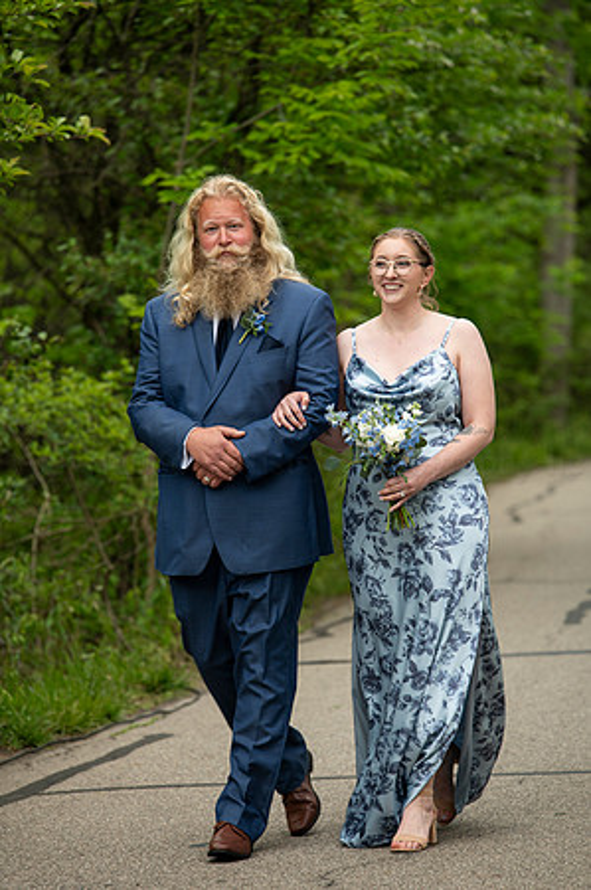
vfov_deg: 10.3
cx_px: 296
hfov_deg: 6.9
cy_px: 445
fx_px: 4936
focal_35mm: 200
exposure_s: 1/125
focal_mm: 200
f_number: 4.5
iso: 320
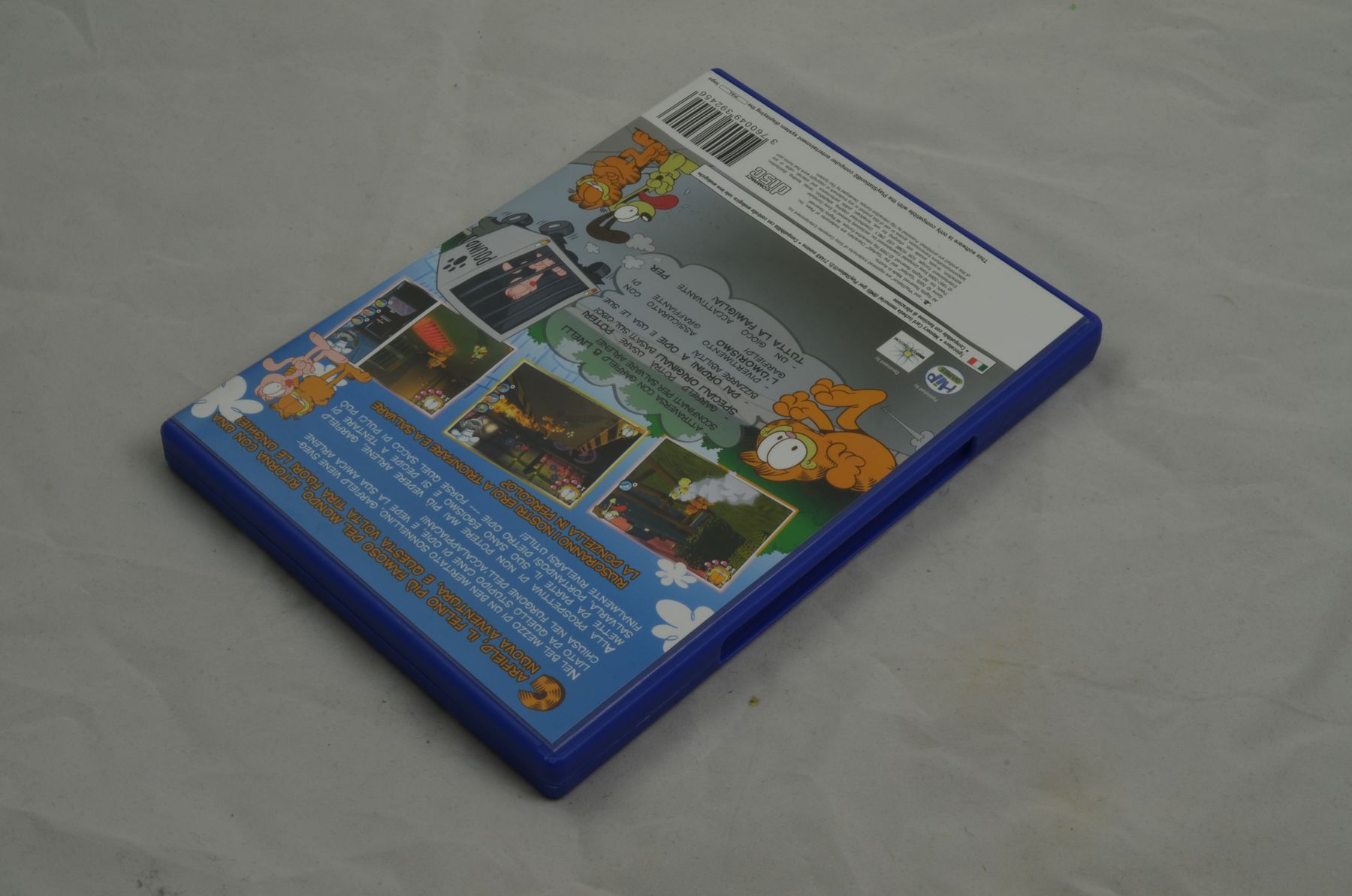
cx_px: 676
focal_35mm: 60
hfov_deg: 33.5
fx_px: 2249
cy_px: 448
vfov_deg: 22.5
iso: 100
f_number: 20
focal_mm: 40
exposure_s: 1/3
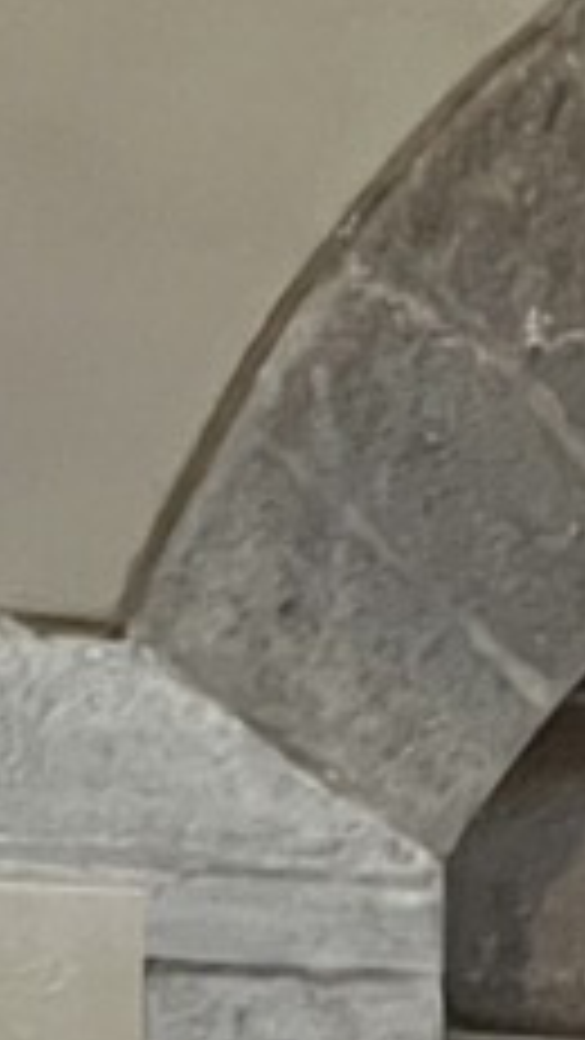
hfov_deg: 2.1
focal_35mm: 581
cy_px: -257
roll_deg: -0.2
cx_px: 1251
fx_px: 16016
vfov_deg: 3.7
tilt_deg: +11.7
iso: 800
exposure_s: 1/50
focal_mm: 9
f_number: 2.8
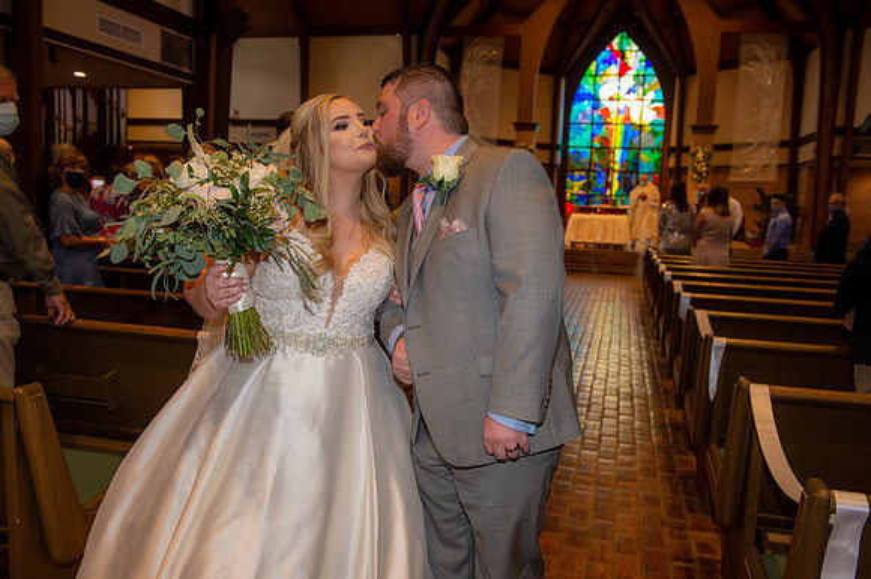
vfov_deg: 42.3
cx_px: 436
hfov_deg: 60.3
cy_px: 290
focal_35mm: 31
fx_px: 750
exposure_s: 1/125
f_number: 5
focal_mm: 31
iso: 1250
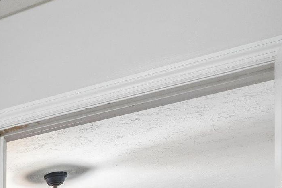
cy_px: 371
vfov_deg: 15.6
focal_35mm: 70
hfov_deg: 20.1
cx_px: -237
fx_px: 548
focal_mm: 16
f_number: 13
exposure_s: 1
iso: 400
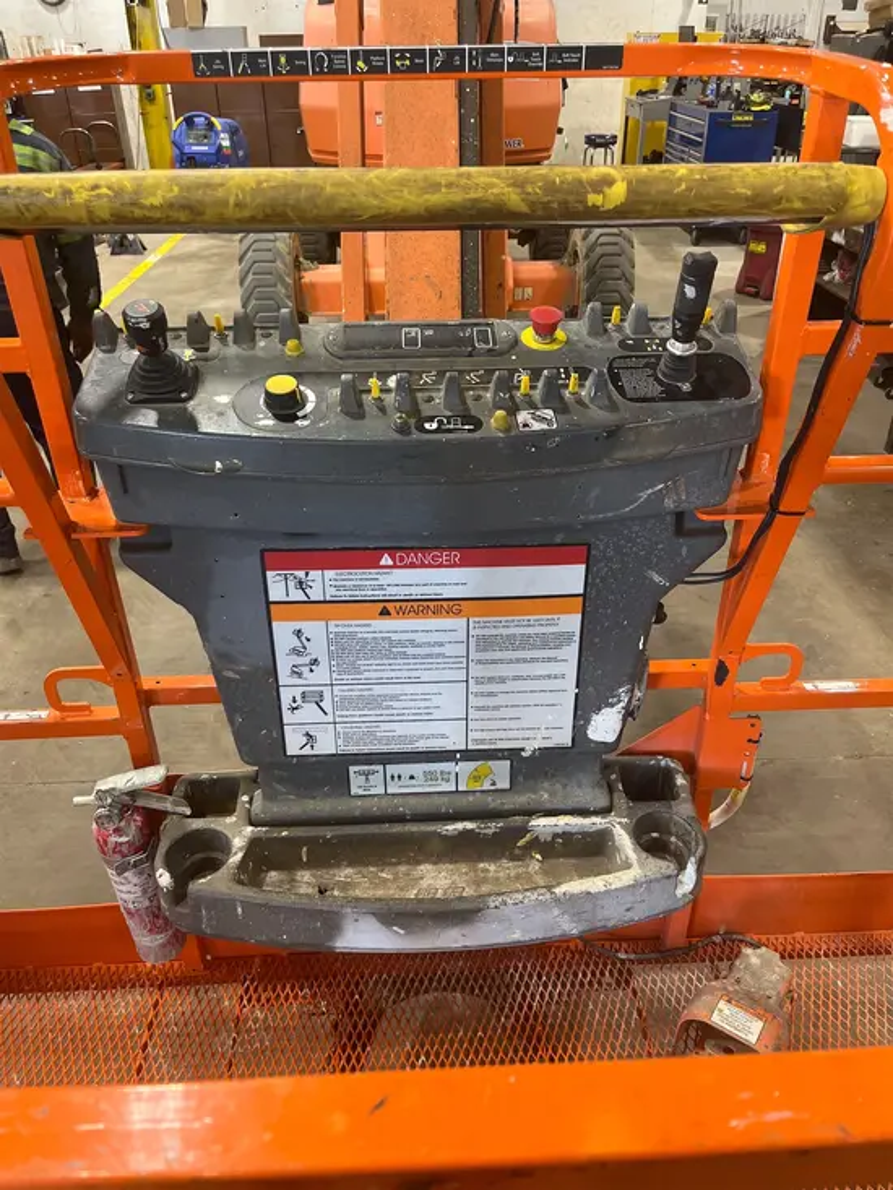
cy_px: 595
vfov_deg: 67.3
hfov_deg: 53.1
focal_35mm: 26
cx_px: 446
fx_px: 894
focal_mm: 5.1
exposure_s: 1/60
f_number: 1.6
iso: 160
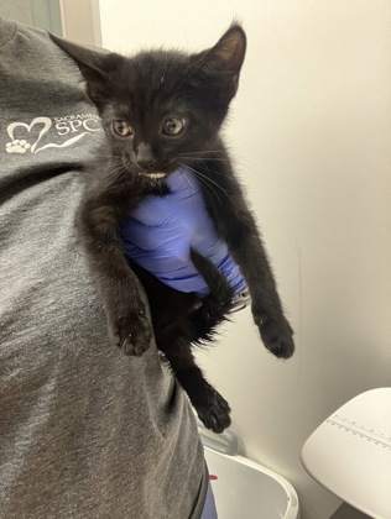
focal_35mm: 32
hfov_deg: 44.2
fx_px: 481
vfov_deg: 56.8
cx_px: 196
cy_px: 260
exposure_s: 1/40
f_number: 2.2
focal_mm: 2.87
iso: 320
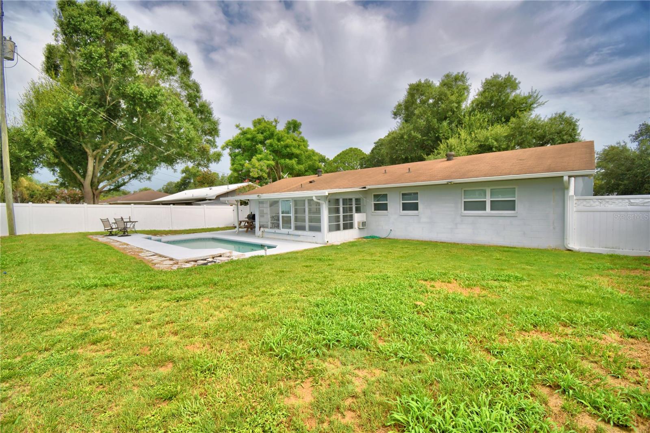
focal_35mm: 15
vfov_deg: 77.3
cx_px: 325
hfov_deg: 100.4
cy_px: 216
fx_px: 271
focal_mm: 10
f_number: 4.5
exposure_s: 1/1600
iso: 100
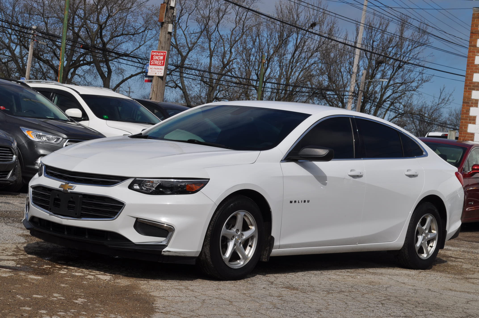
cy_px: 159
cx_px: 240
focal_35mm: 78
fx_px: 1037
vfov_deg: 17.4
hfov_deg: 26.0
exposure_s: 1/640
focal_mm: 52
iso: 200
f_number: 13
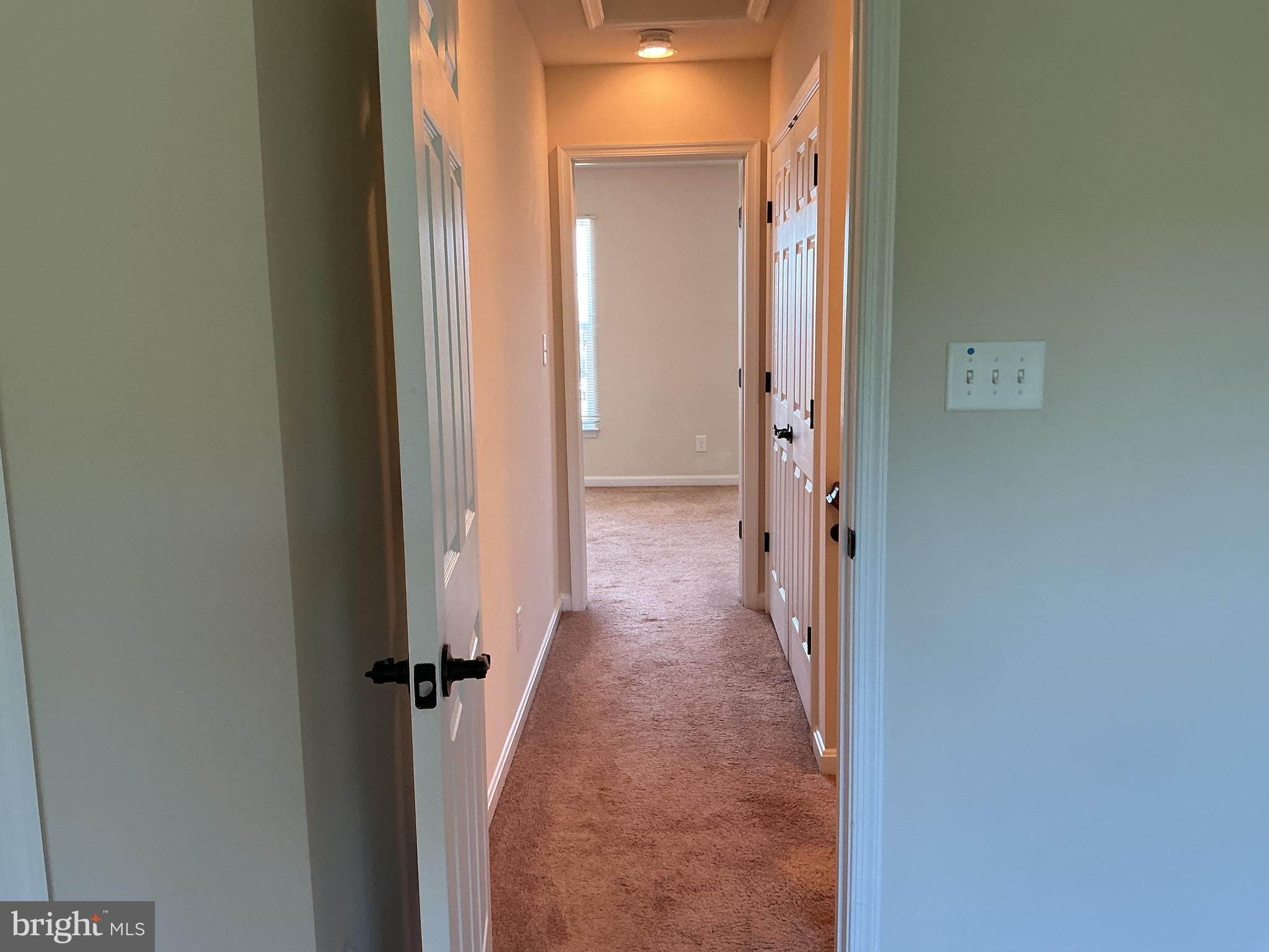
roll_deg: +0.3
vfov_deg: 48.2
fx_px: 1063
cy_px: 476
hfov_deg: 61.7
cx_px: 634
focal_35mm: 29
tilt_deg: -10.1
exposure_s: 1/60
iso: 64
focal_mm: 3
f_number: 1.8
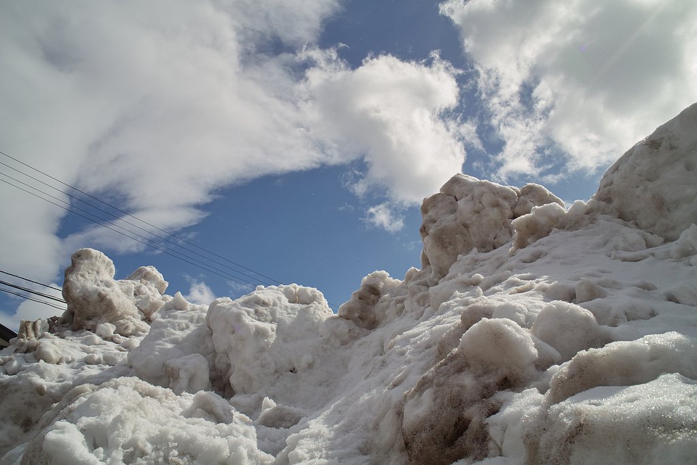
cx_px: 348
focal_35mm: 28
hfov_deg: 65.5
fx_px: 542
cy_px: 232
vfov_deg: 46.4
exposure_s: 1/640
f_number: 8
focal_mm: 16.6
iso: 100
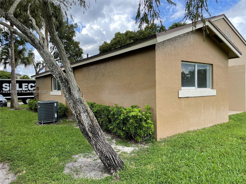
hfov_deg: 67.3
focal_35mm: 26
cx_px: 123
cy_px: 92
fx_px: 185
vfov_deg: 53.1
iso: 32
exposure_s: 1/1208
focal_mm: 4.2
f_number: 1.6
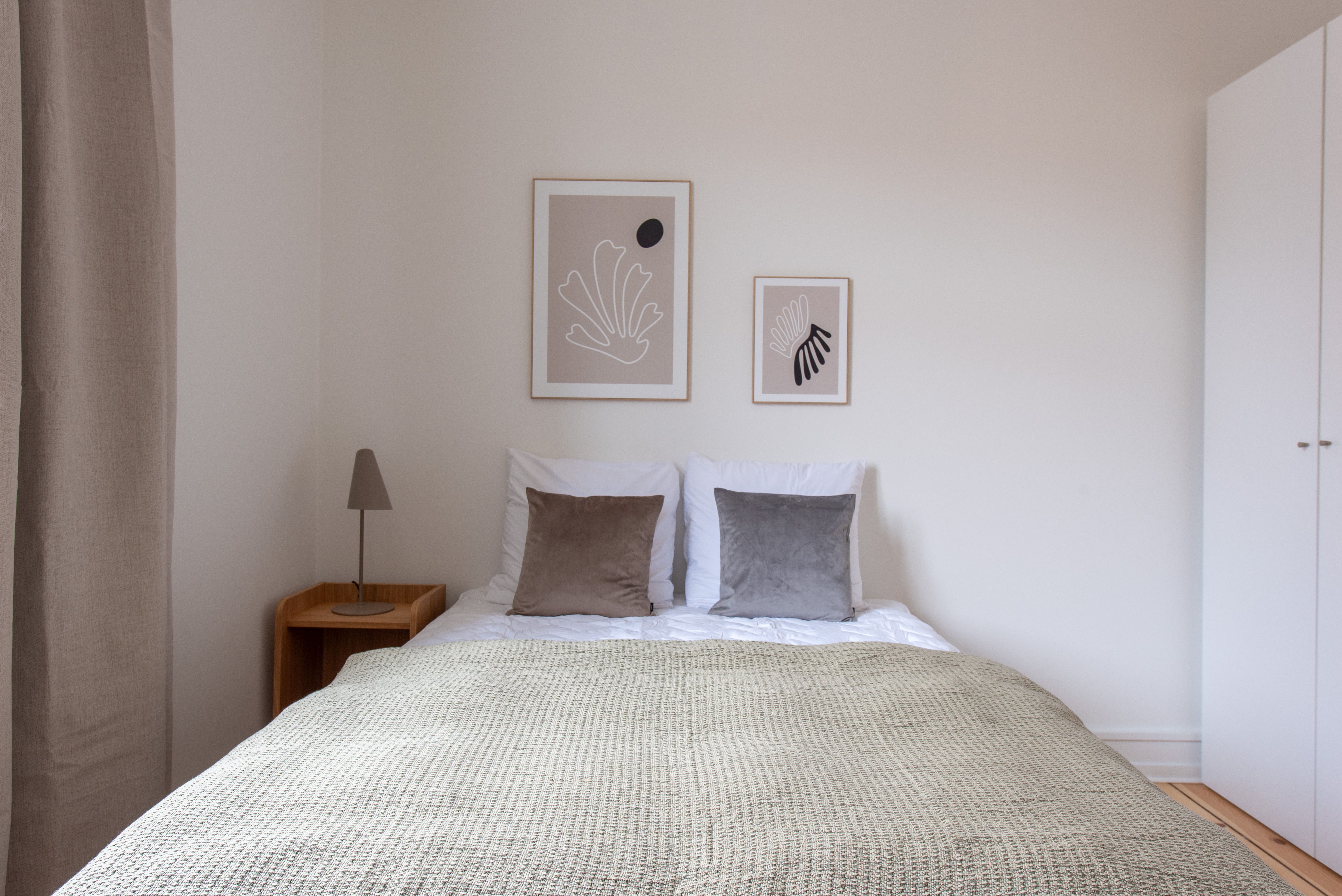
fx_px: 897
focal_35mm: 24
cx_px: 671
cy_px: 448
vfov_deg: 53.1
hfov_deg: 73.6
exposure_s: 6
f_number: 9.5
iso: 125
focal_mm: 24
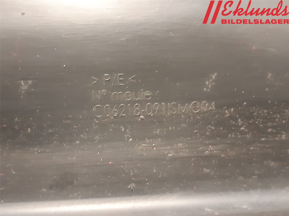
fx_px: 217
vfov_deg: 53.1
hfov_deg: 67.3
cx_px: 144
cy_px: 108
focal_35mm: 26
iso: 500
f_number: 1.7
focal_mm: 3.93
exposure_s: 1/20
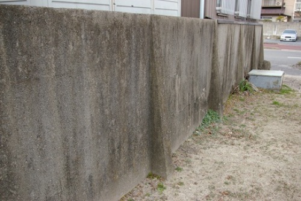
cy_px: 100
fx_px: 289
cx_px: 150
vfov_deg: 38.4
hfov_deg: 55.1
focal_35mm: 34
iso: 200
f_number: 5.6
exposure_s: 1/90
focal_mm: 23
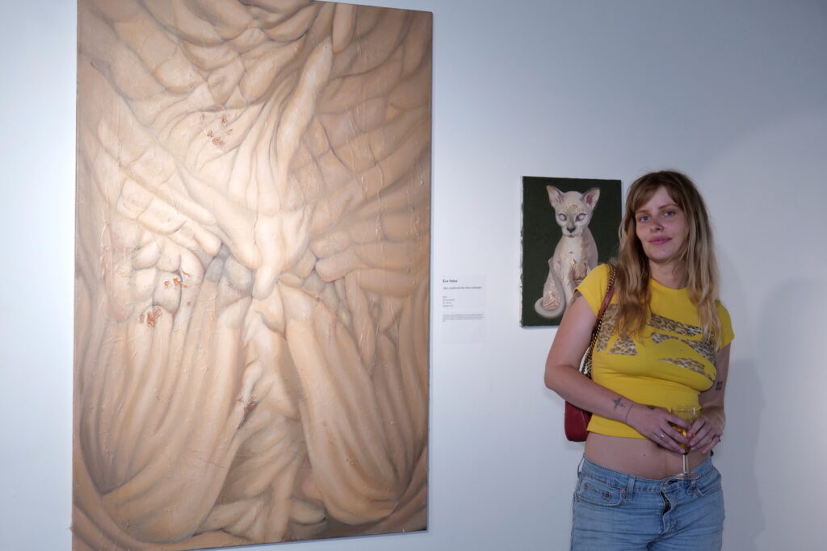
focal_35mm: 53
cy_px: 276
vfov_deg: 25.5
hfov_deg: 37.5
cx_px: 414
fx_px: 1218
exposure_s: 1/60
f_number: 5.4
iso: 2500
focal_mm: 53
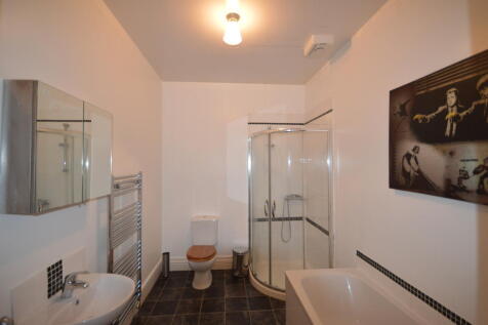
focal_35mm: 15
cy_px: 162
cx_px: 244
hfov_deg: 100.4
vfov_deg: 77.3
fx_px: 203
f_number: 4
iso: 1400
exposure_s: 1/60
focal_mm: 10
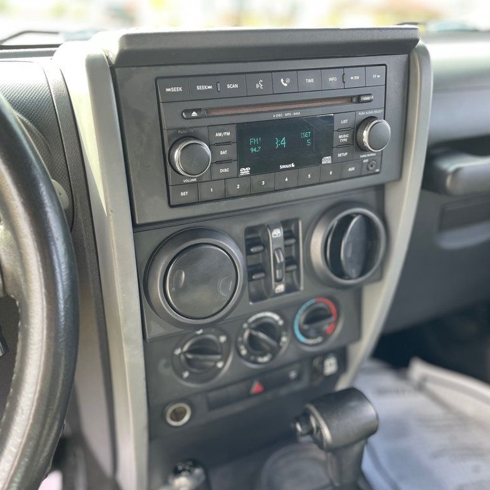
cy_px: 245
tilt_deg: -22.8
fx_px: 496
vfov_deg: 52.5
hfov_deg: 52.5
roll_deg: -3.5
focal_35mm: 31
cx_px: 261
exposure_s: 1/121
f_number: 1.6
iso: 100
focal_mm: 4.2
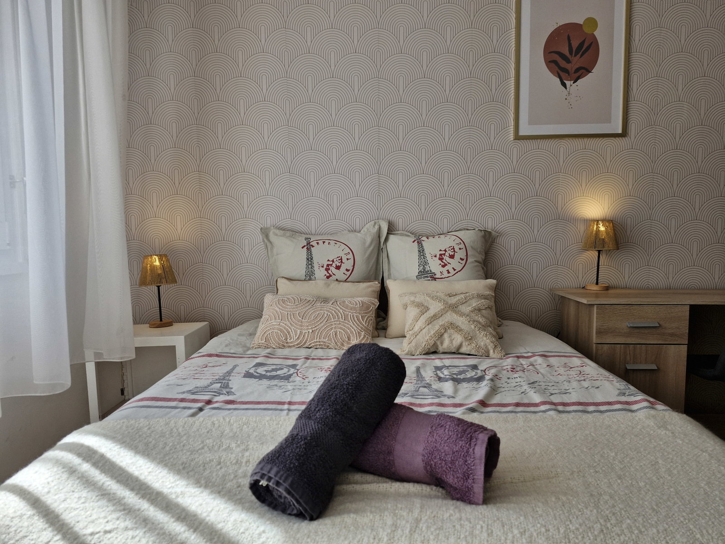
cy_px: 272
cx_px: 362
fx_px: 482
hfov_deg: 73.9
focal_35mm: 23
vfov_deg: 58.9
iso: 50
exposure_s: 1/371
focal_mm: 5.54
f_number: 1.8
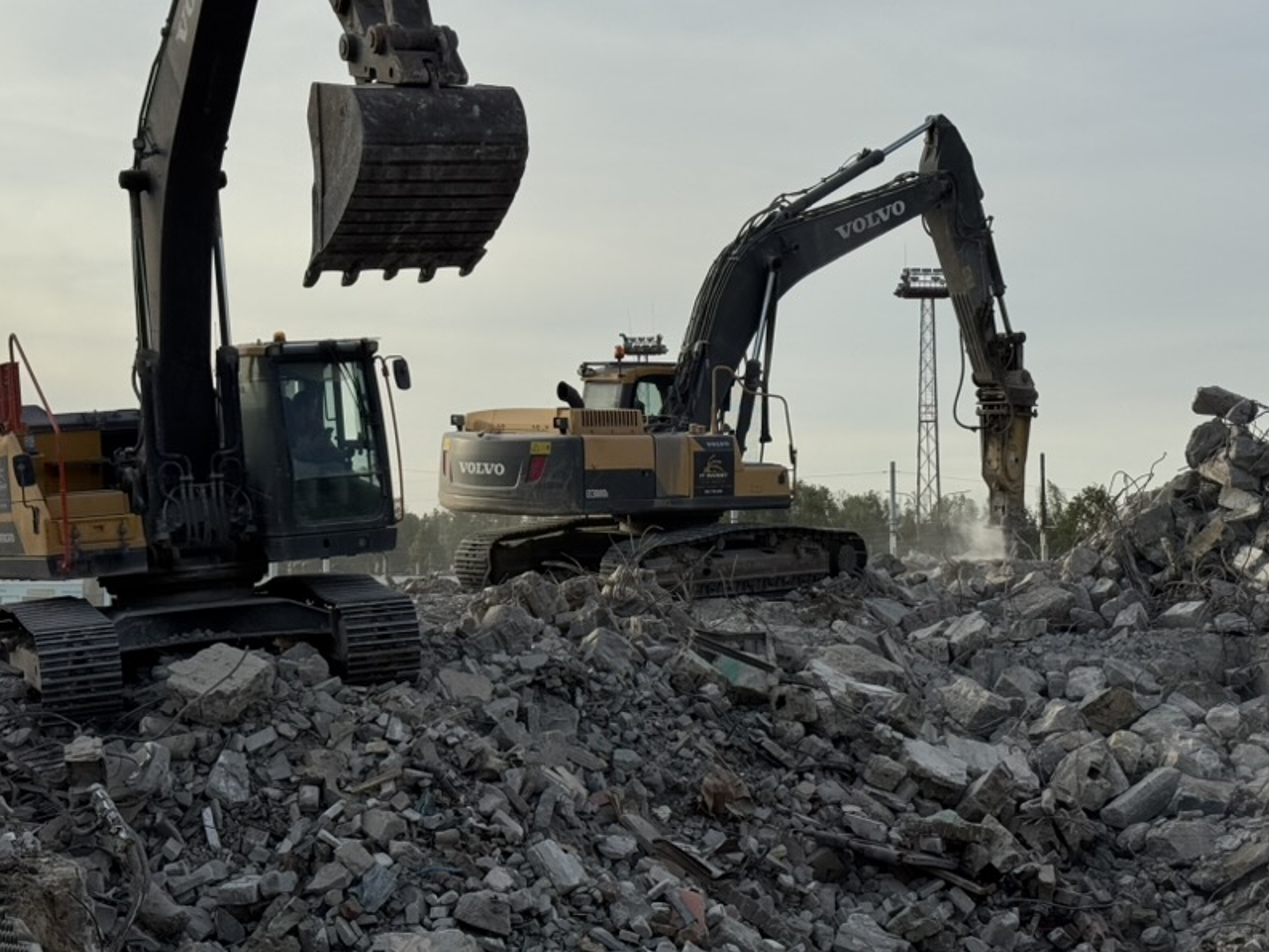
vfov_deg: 23.6
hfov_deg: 31.2
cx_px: 634
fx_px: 2273
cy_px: 405
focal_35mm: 62
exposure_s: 1/5376
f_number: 1.78
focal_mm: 6.76
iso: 64
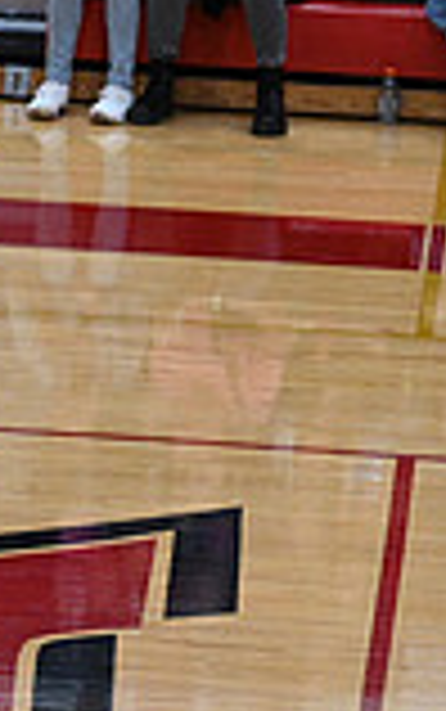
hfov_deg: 3.3
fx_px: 7610
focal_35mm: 392
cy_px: 137
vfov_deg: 5.4
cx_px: -851
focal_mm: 105
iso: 4000
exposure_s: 1/400
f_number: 4
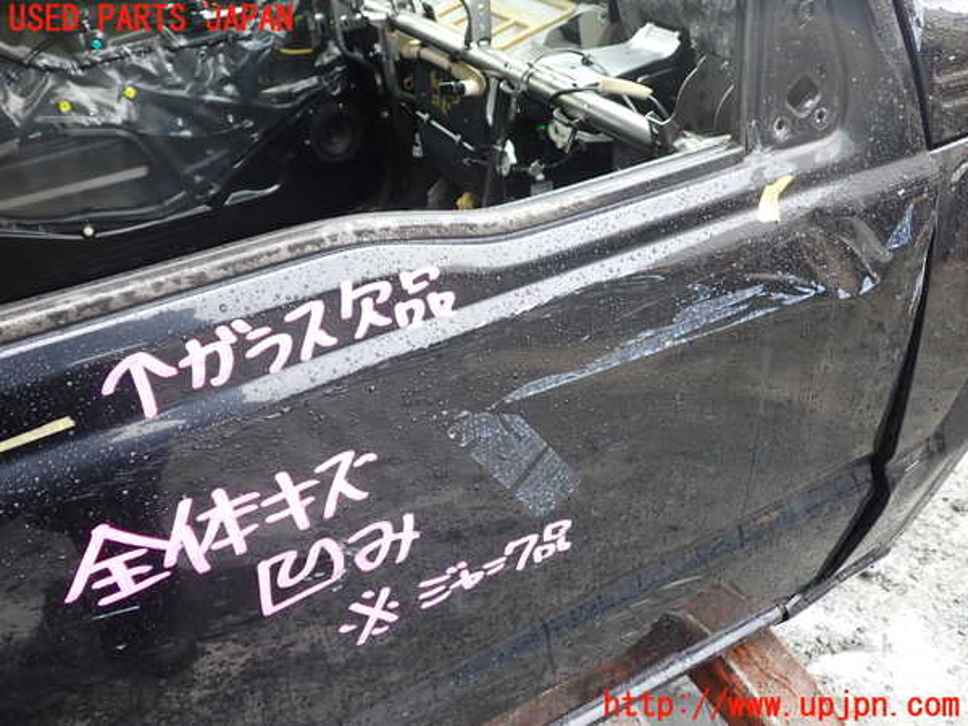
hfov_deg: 60.0
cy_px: 363
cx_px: 484
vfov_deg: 46.8
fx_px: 839
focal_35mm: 30
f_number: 2.3
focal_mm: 5.4
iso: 100
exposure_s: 1/80
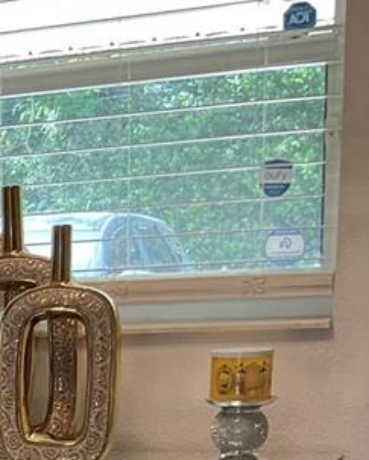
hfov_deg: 12.7
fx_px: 1527
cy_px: 644
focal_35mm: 112
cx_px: -276
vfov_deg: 16.0
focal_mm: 3
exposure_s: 1/60
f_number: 1.8
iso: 64
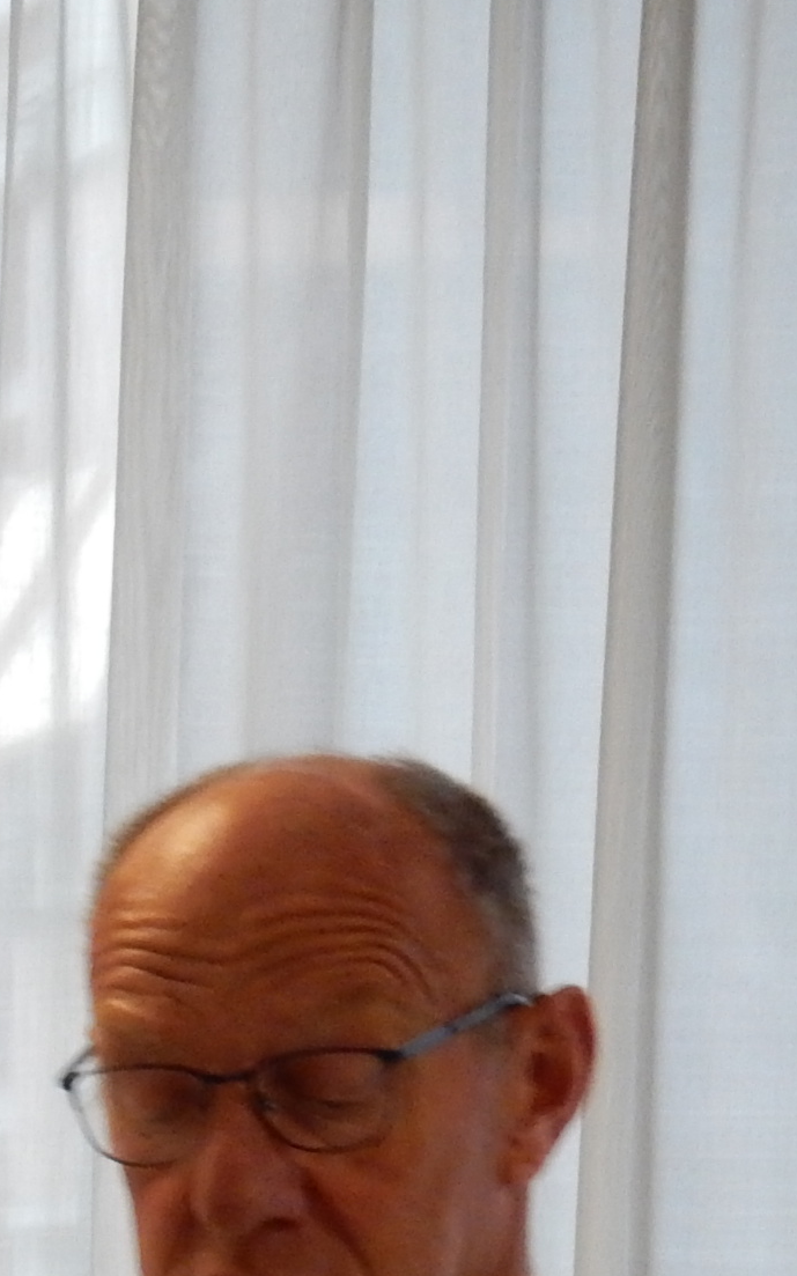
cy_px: 1380
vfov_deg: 4.8
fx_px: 15158
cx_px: -510
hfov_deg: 3.0
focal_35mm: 436
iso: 400
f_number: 6
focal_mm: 24.7
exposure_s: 1/25
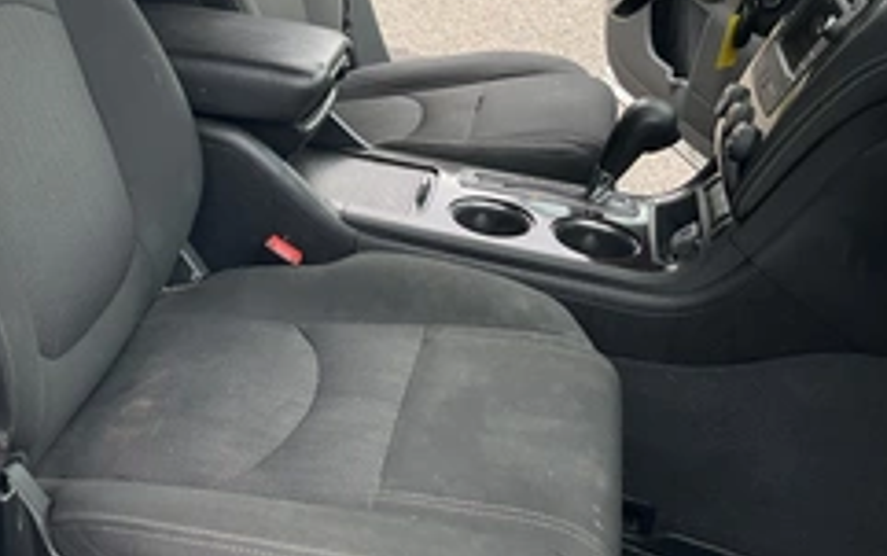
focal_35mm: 51
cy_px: 110
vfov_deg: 25.0
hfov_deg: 37.9
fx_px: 1234
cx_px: 162
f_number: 1.8
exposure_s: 1/268
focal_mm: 3
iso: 25
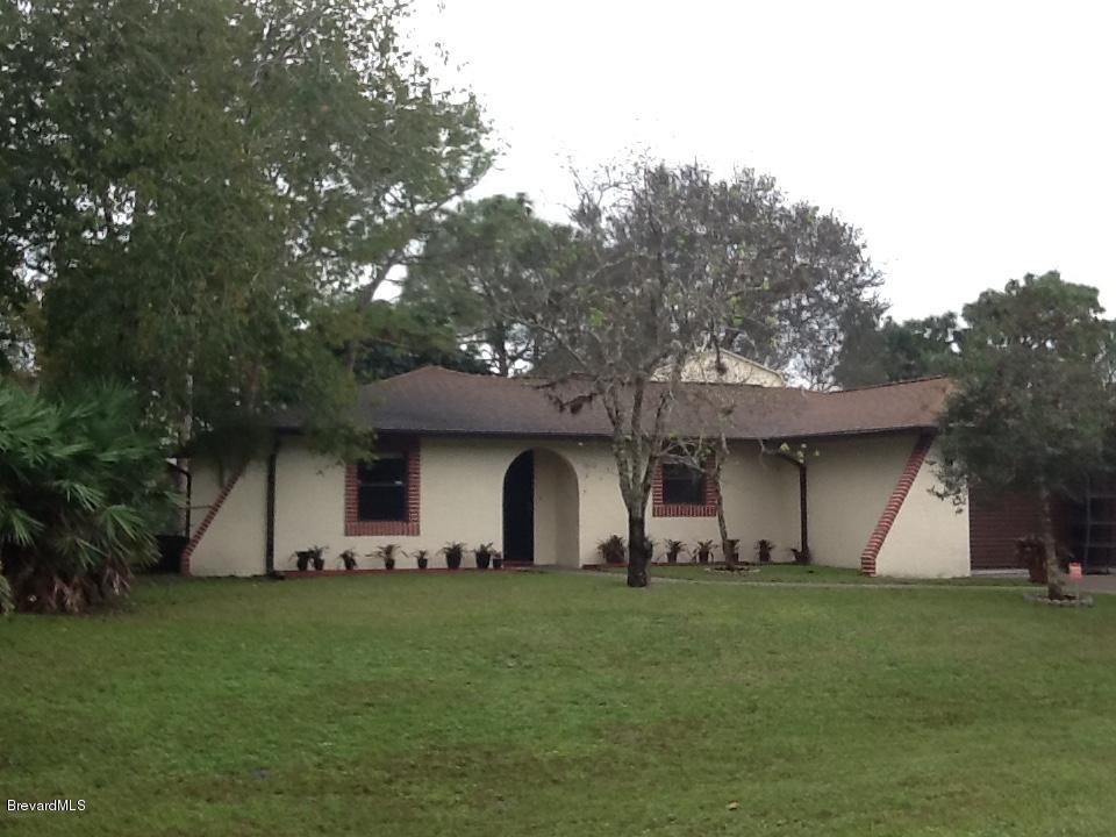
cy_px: 418
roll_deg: +0.3
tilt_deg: +2.8
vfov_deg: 32.9
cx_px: 558
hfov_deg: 42.9
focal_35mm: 44
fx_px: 1419
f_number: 2.4
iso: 40
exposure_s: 1/250
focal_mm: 2.03
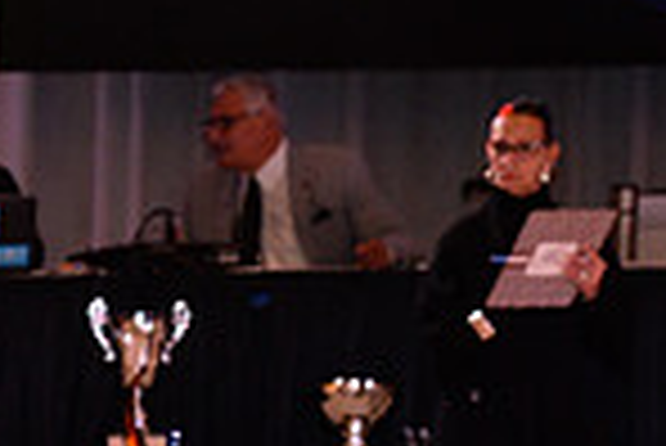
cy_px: 674
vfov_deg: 4.1
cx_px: -558
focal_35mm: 332
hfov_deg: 6.1
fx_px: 6148
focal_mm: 85
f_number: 6.3
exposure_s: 1/250
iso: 2500
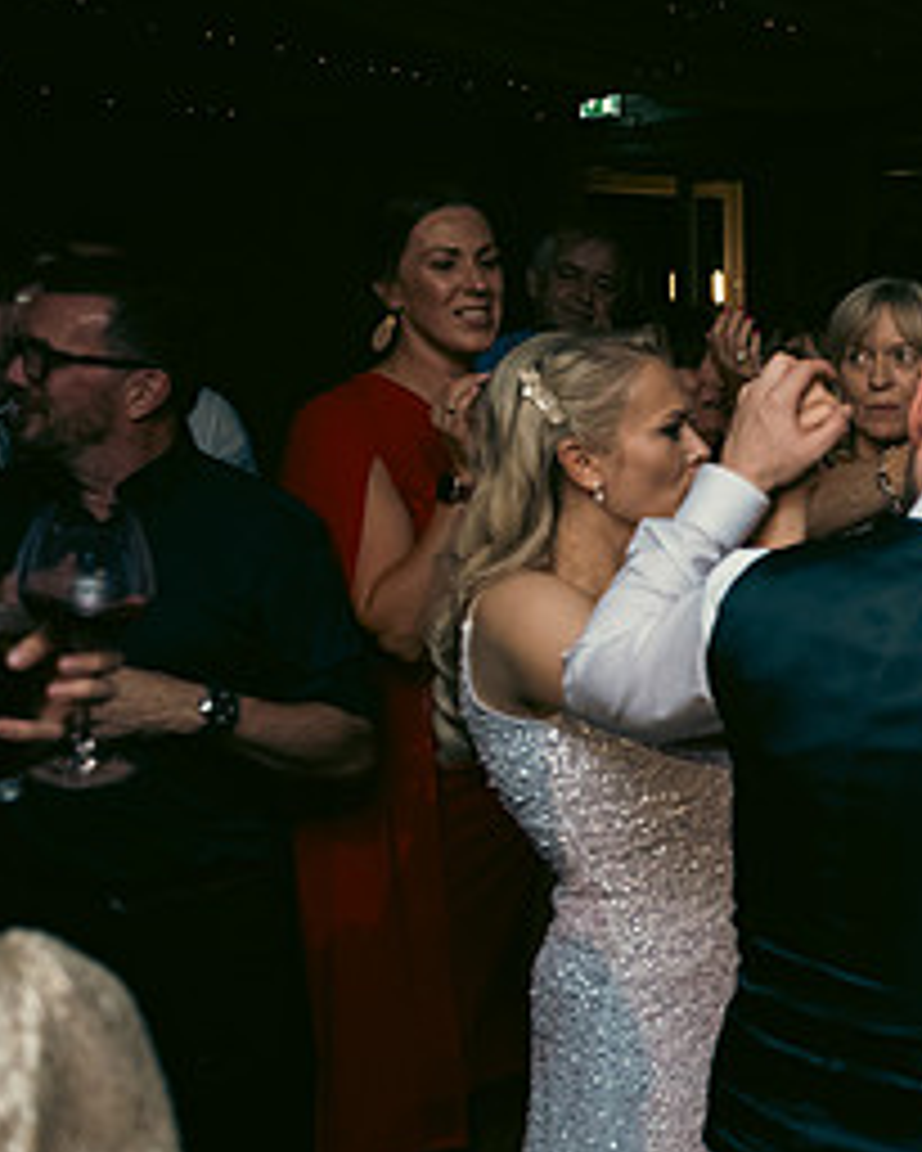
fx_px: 1739
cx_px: 1286
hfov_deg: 24.7
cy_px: 596
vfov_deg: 36.6
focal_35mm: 51
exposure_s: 1/160
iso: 800
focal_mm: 24
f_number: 3.5
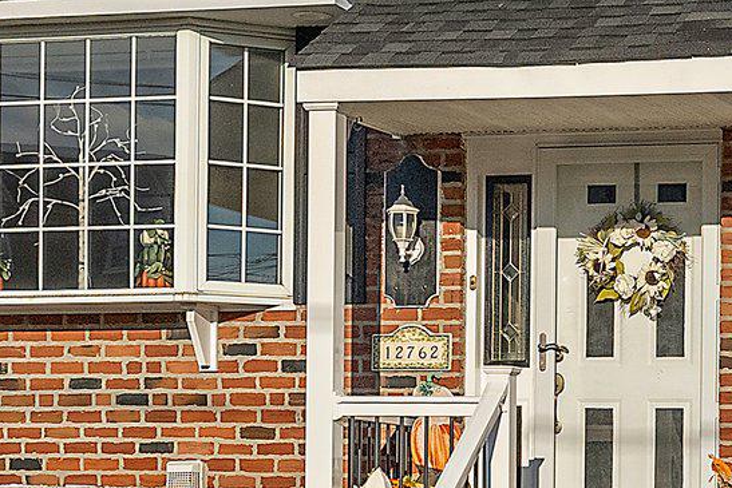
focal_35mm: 116
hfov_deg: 17.6
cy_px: 269
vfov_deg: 11.8
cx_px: 447
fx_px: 2359
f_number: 4.5
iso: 640
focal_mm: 31
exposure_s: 1/800
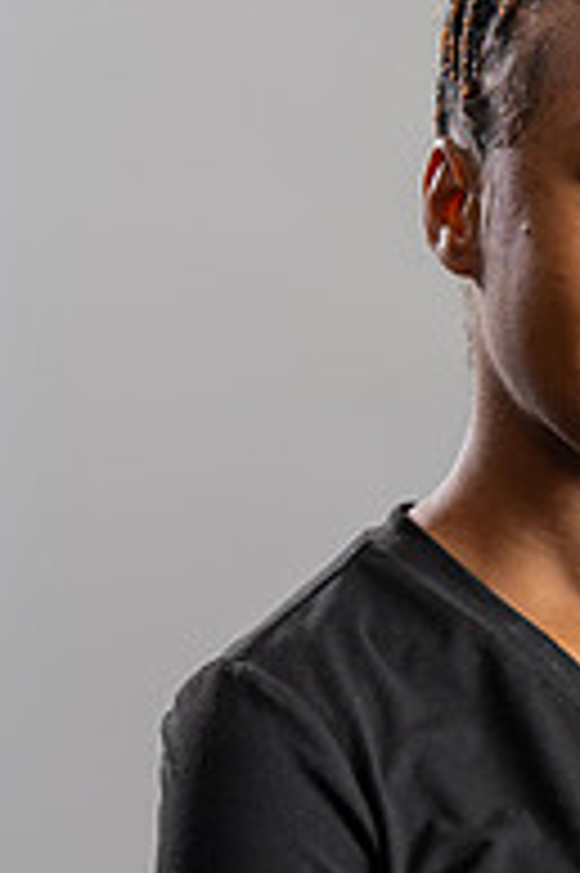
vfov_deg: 7.4
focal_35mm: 278
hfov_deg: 4.9
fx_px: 6730
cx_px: 638
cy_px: 382
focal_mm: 120
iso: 500
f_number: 6.3
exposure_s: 1/200
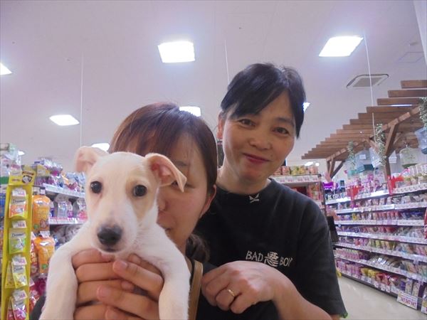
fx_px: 321
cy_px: 160
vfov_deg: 53.1
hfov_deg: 67.3
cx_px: 214
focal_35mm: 26
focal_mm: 4.6
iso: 400
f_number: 3.5
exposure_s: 1/30
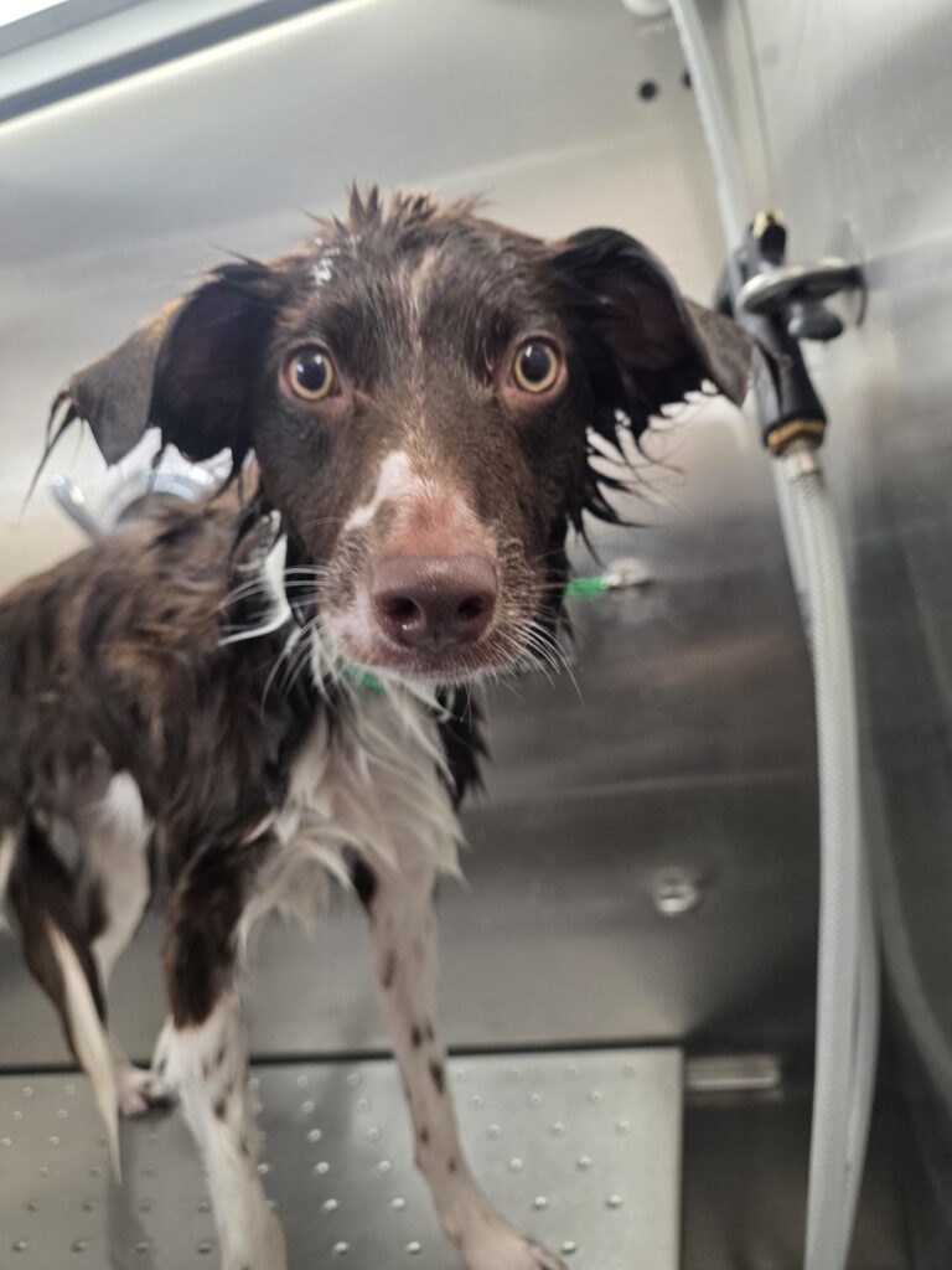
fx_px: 843
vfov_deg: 73.9
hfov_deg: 58.9
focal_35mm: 23
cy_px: 635
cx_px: 476
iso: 160
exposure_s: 1/120
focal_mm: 6.3
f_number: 1.7
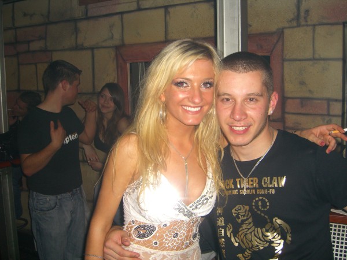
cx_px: 174
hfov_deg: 49.0
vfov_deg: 37.7
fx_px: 381
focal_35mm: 38
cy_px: 130
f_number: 2.8
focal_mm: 7.9
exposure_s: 1/60
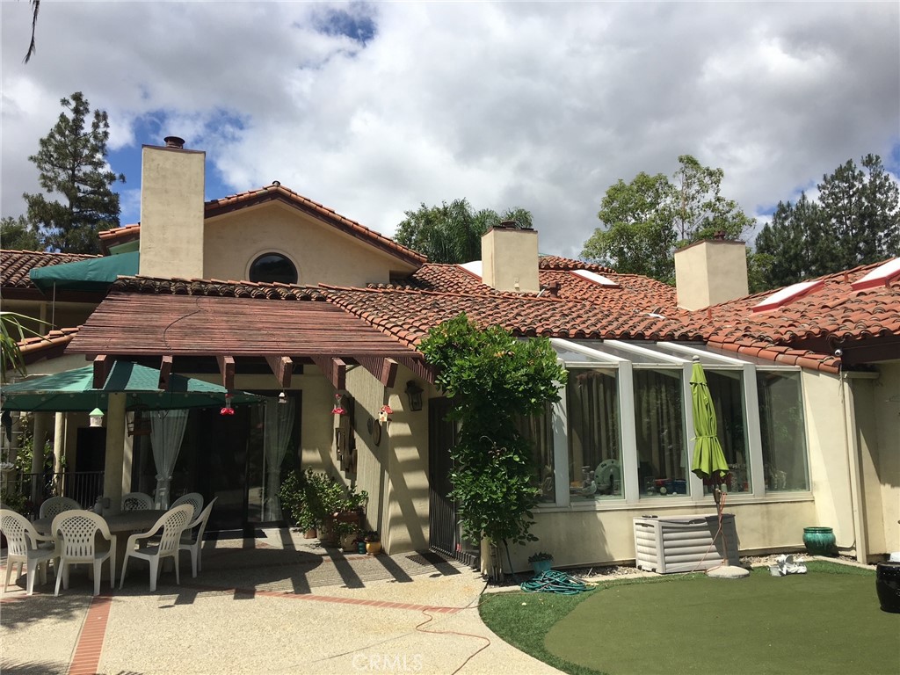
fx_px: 754
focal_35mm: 29
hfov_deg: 61.7
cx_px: 450
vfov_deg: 48.2
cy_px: 338
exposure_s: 1/2079
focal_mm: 4.15
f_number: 2.2
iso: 25
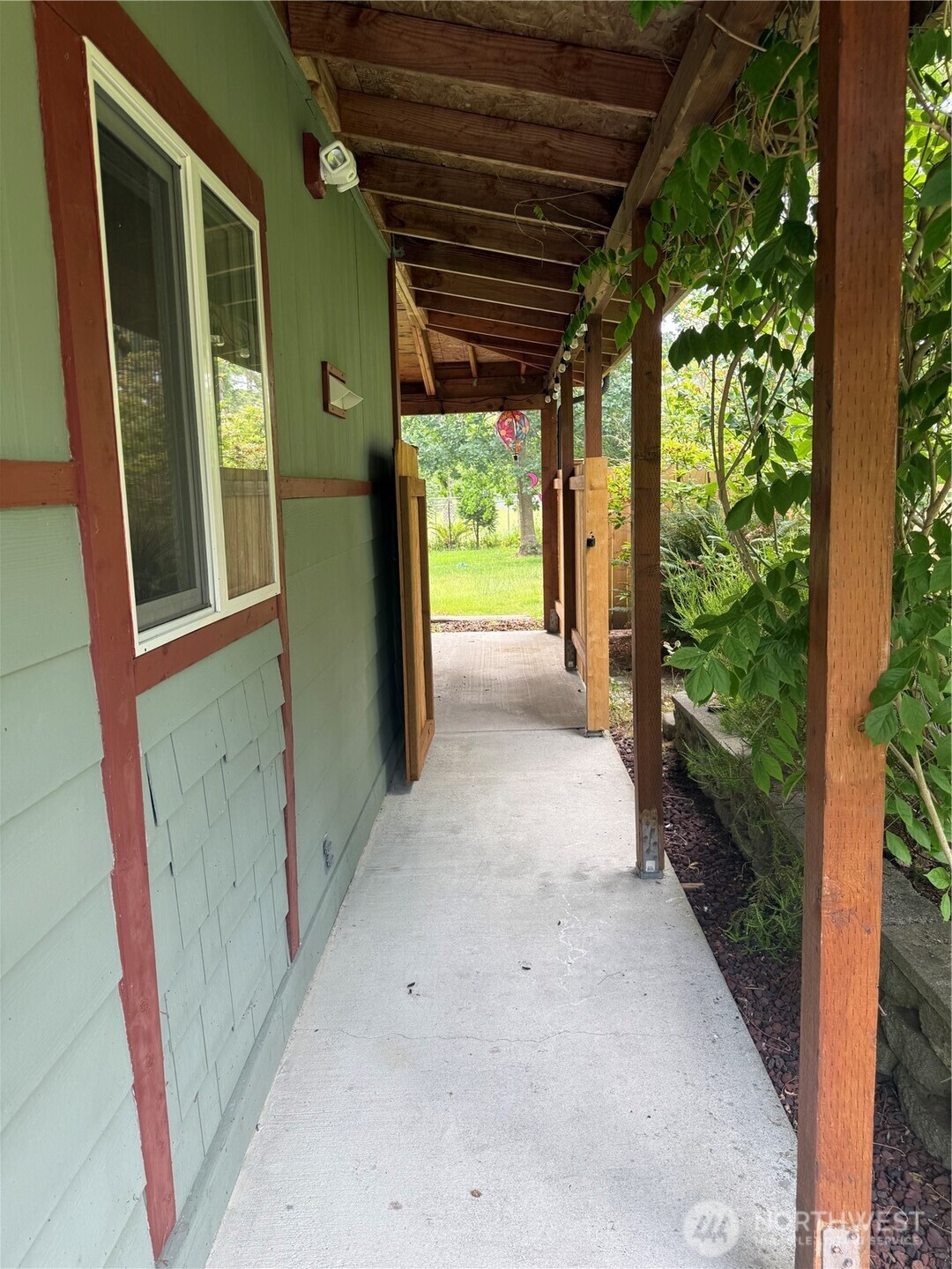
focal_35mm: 24
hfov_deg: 56.8
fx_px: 880
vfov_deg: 71.6
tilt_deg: -10.4
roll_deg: +1.9
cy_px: 634
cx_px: 476
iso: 64
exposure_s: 1/121
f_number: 1.78
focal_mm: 6.76
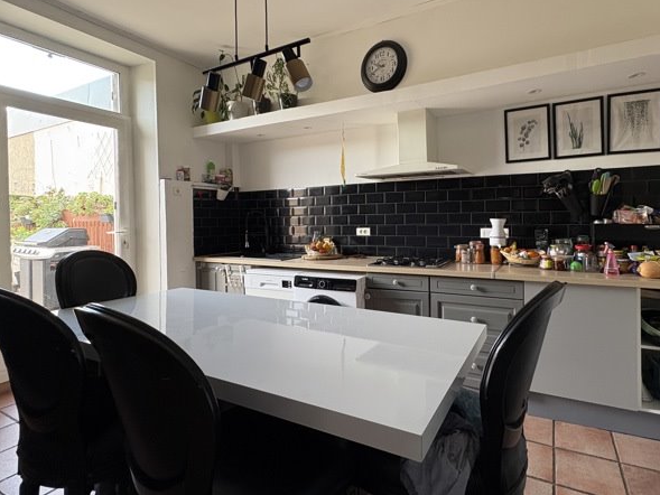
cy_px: 223
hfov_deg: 84.2
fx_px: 362
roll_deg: +1.0
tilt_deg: -0.1
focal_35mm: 19
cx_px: 373
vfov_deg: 68.5
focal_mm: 2.22
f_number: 2.2
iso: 250
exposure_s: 1/74
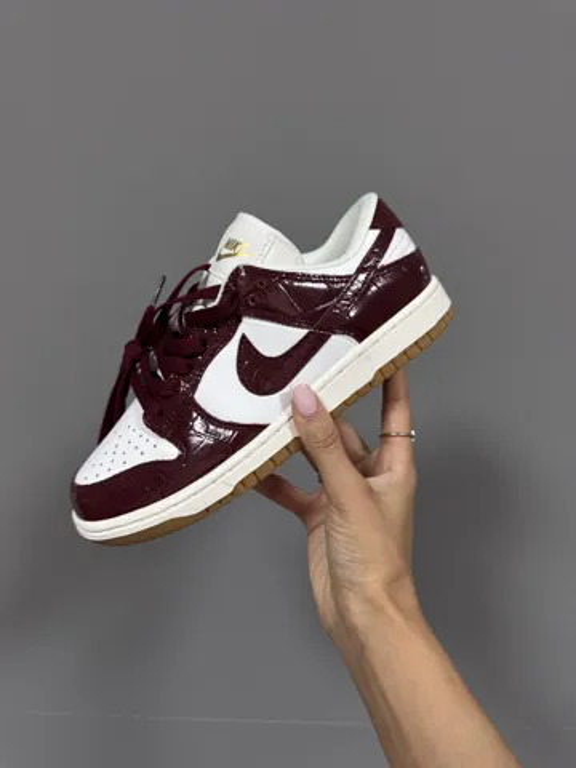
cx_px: 288
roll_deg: -1.6
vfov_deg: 71.6
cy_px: 384
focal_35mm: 24
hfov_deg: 56.8
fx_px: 532
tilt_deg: -11.5
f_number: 1.78
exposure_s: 1/87
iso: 200
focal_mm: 6.76
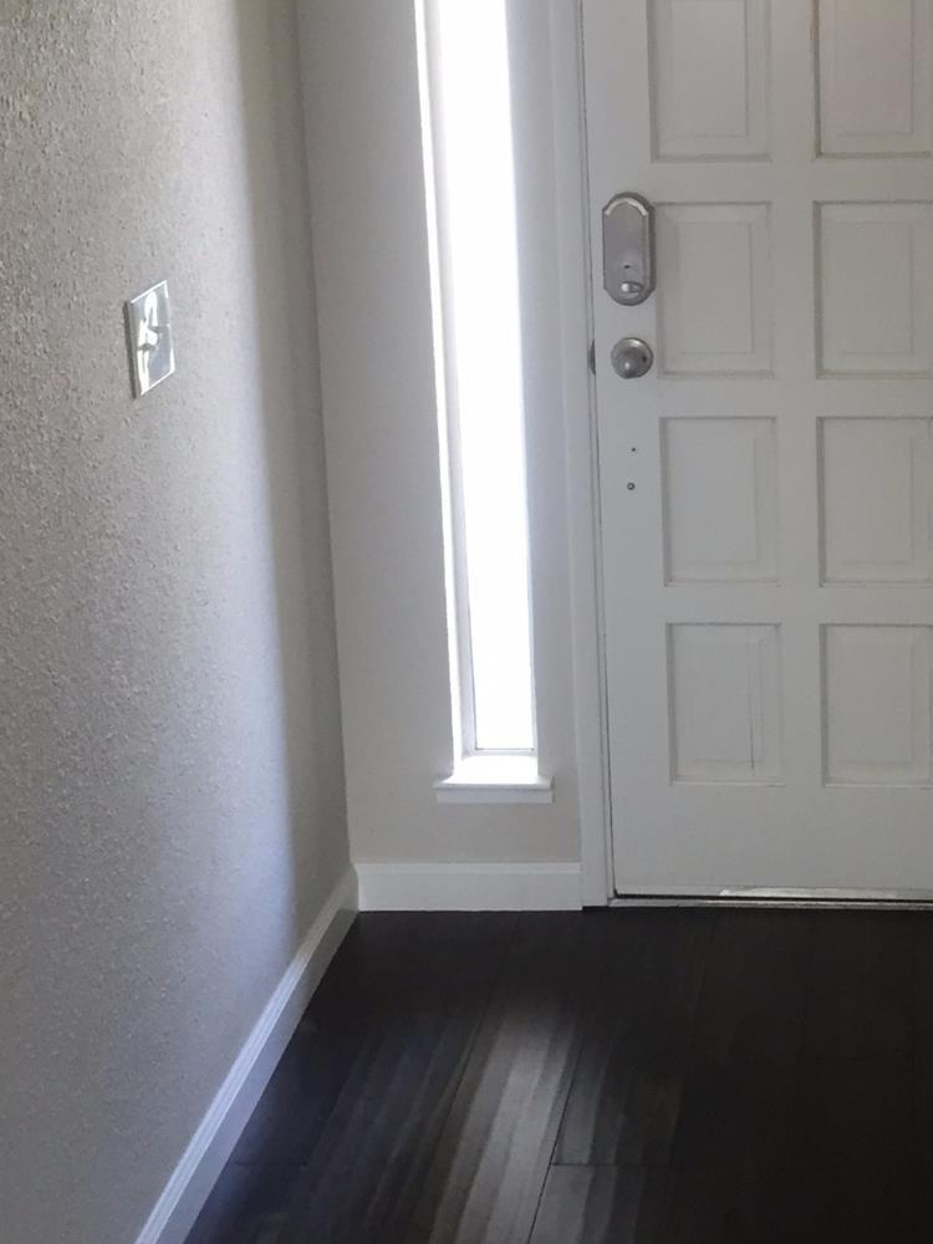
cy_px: 309
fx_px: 2084
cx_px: 764
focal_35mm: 58
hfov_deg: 24.8
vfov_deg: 32.6
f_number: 2.2
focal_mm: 4.15
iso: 100
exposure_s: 1/30
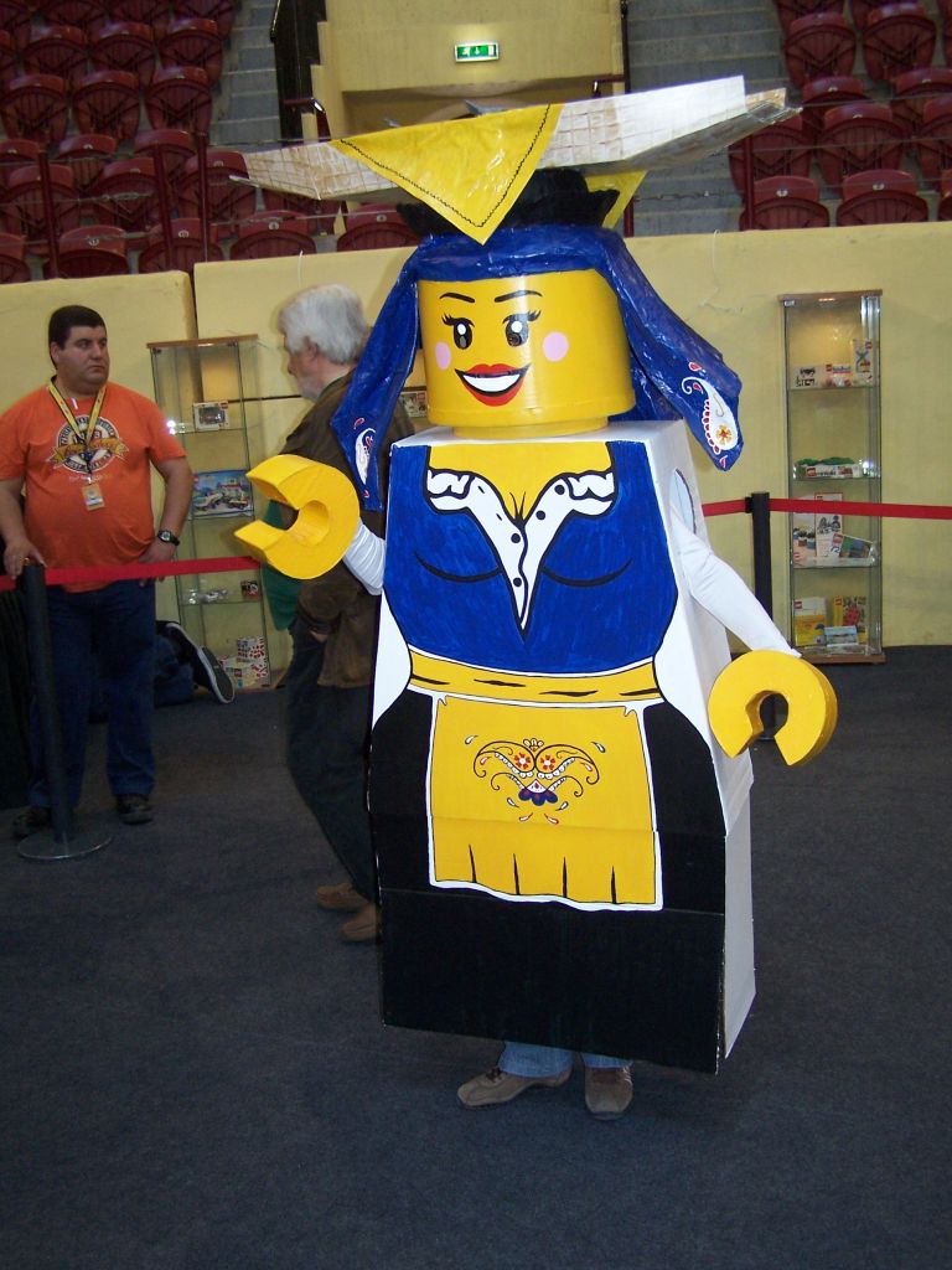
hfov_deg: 37.7
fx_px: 1393
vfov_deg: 49.0
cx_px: 476
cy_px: 635
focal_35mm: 38
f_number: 2.8
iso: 140
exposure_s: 1/60
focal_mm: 6.3
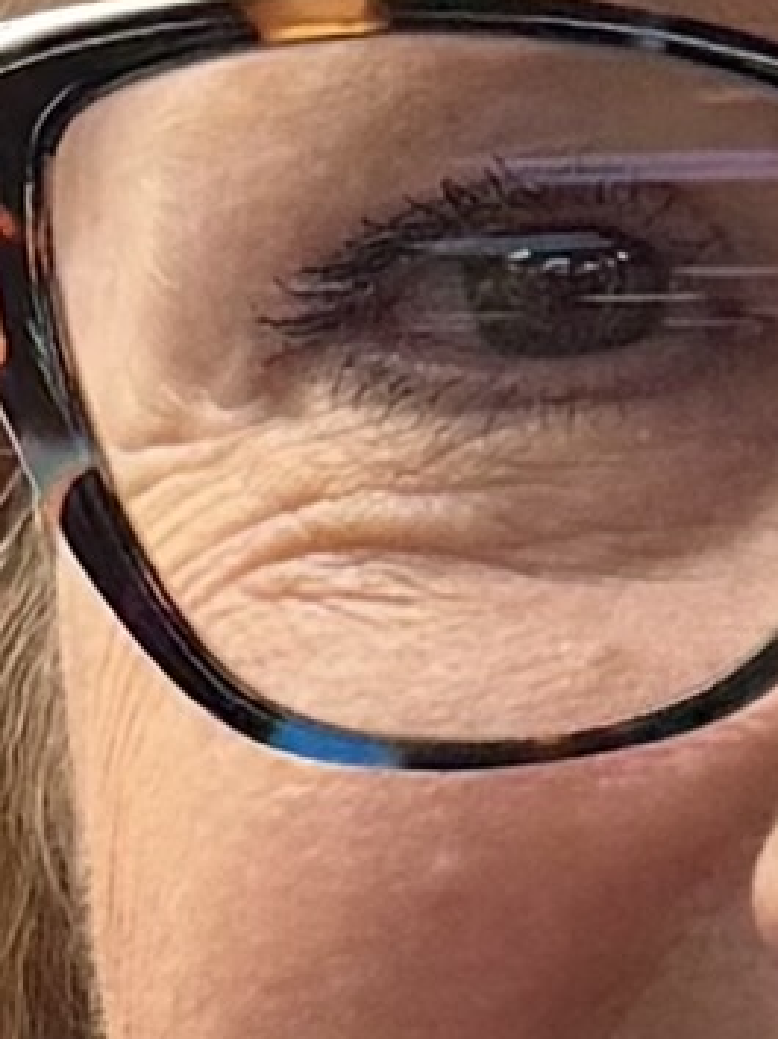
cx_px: 1350
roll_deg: -0.5
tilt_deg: -8.9
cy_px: 1189
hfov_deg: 10.1
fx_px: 4170
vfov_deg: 13.9
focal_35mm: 139
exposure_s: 1/120
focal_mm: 6.76
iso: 160
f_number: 1.78
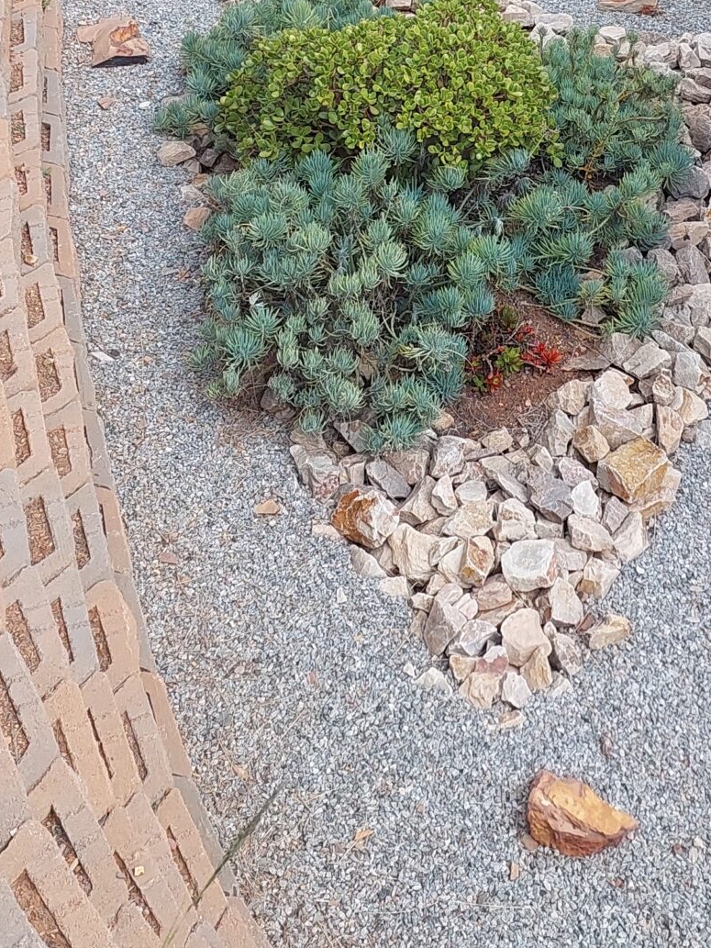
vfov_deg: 31.7
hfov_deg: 25.3
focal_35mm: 57
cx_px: 563
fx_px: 1561
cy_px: 50
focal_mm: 5.06
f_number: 1.8
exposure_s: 1/381
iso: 25
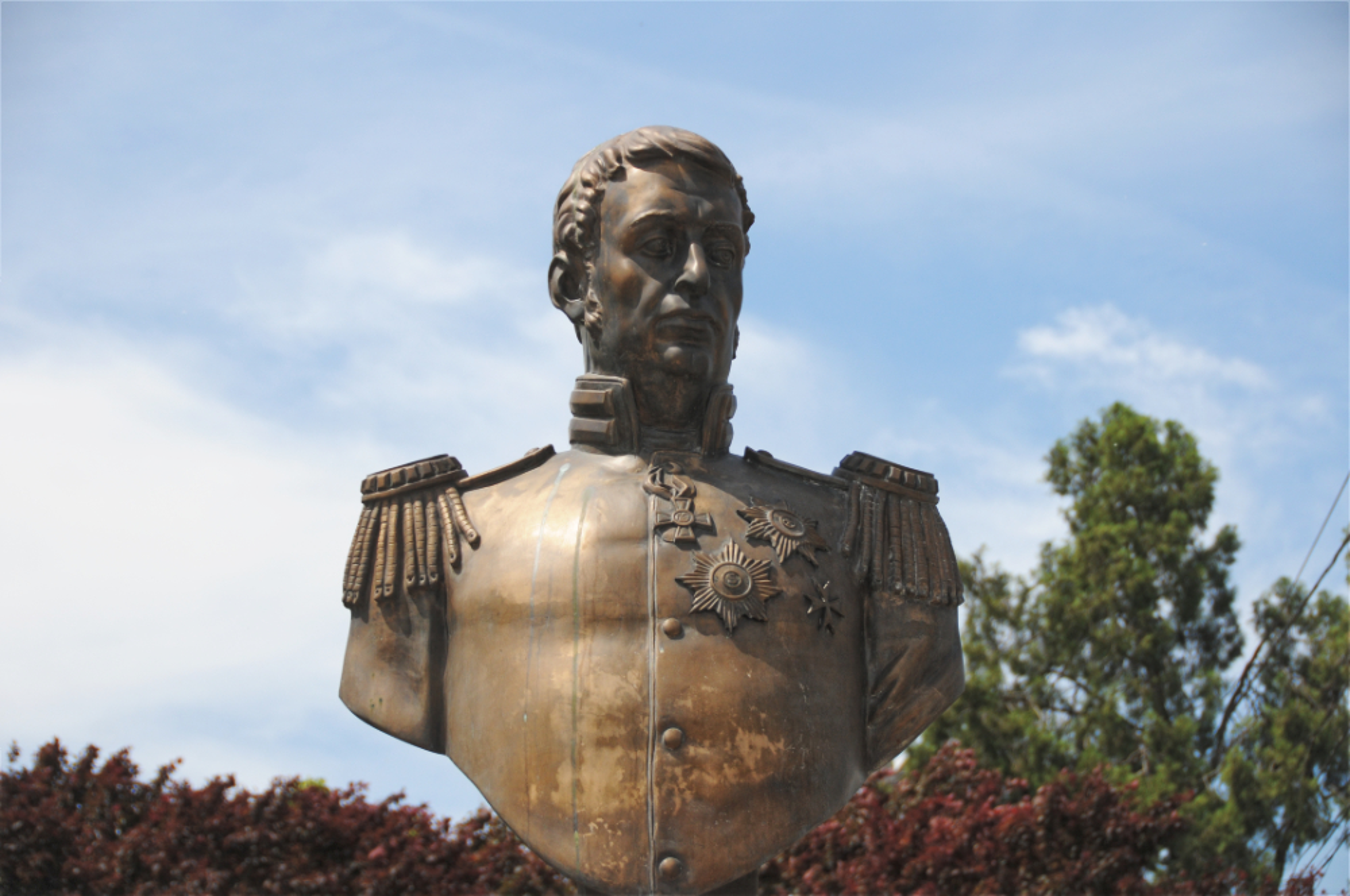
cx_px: 675
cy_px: 448
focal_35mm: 93
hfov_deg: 21.9
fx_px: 3483
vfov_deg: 14.7
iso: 320
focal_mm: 62
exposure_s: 1/2000
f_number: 5
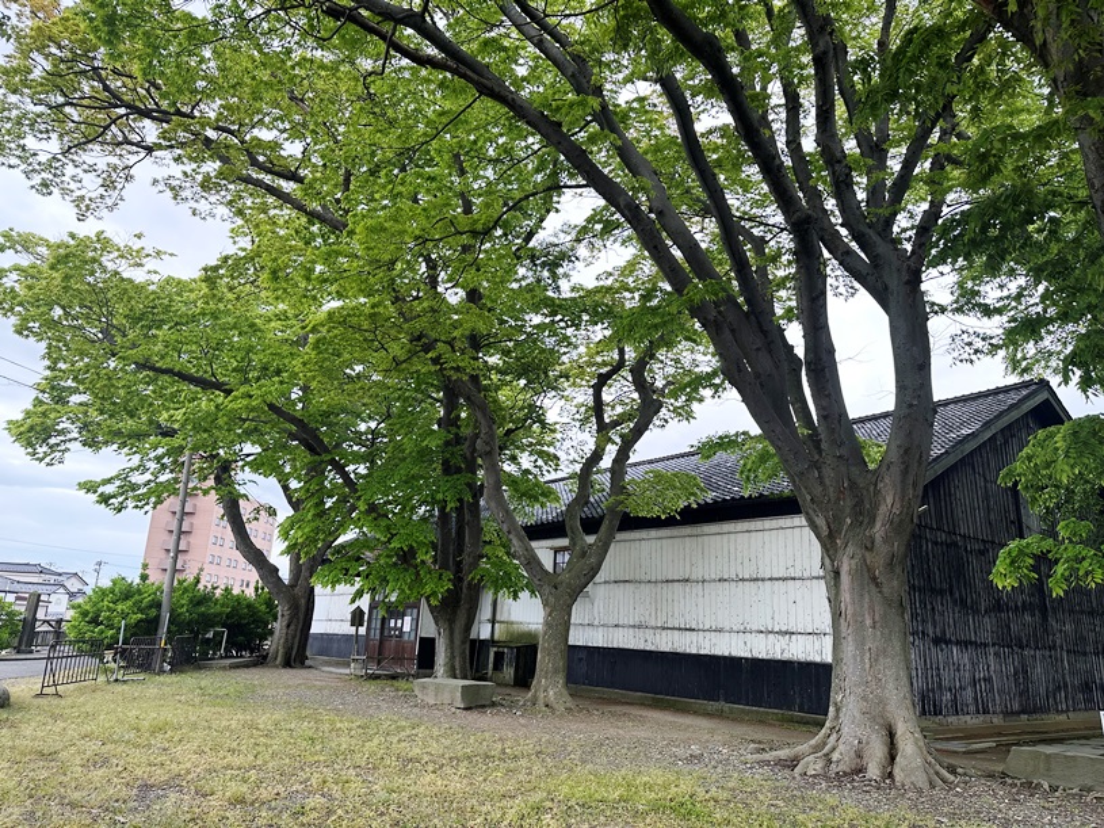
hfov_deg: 71.6
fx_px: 765
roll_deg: -2.7
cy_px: 414
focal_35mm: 24
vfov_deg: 56.8
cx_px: 552
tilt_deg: +16.2
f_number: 1.78
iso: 80
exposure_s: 1/373
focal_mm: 6.86
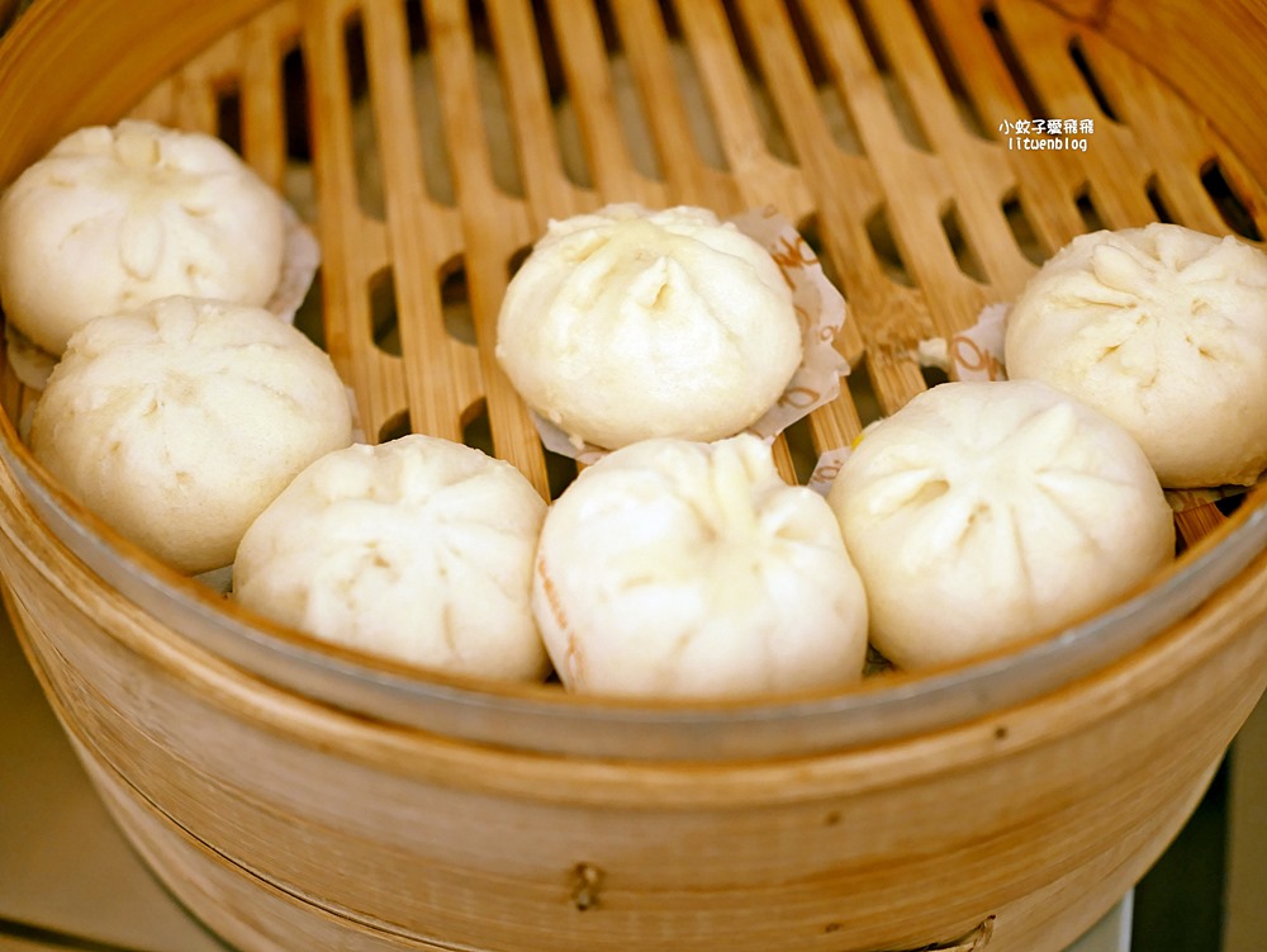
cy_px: 476
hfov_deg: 38.2
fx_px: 1831
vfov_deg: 29.1
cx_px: 634
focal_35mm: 50
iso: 640
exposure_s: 1/60
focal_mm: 25
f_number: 1.8
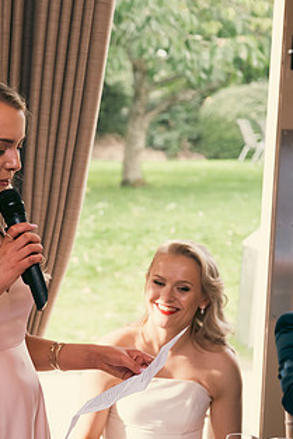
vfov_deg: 22.8
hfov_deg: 15.1
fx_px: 1085
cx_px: 4
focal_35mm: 89
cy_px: 243
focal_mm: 48
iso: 640
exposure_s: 1/160
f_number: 3.5
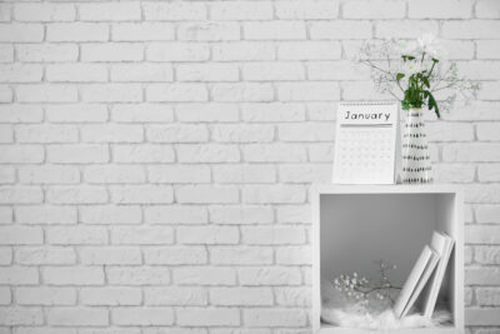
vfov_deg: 21.6
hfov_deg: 31.9
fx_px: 875
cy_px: 167
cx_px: 250
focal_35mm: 63
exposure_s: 1/50
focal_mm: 63
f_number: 6.3
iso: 250
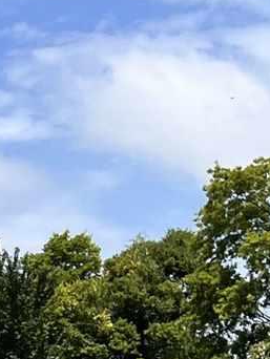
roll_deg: -1.6
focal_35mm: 175
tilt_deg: -7.7
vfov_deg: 10.0
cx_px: -308
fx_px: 1818
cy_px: 845
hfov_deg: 8.0
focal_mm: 5.7
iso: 50
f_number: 1.5
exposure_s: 1/5319
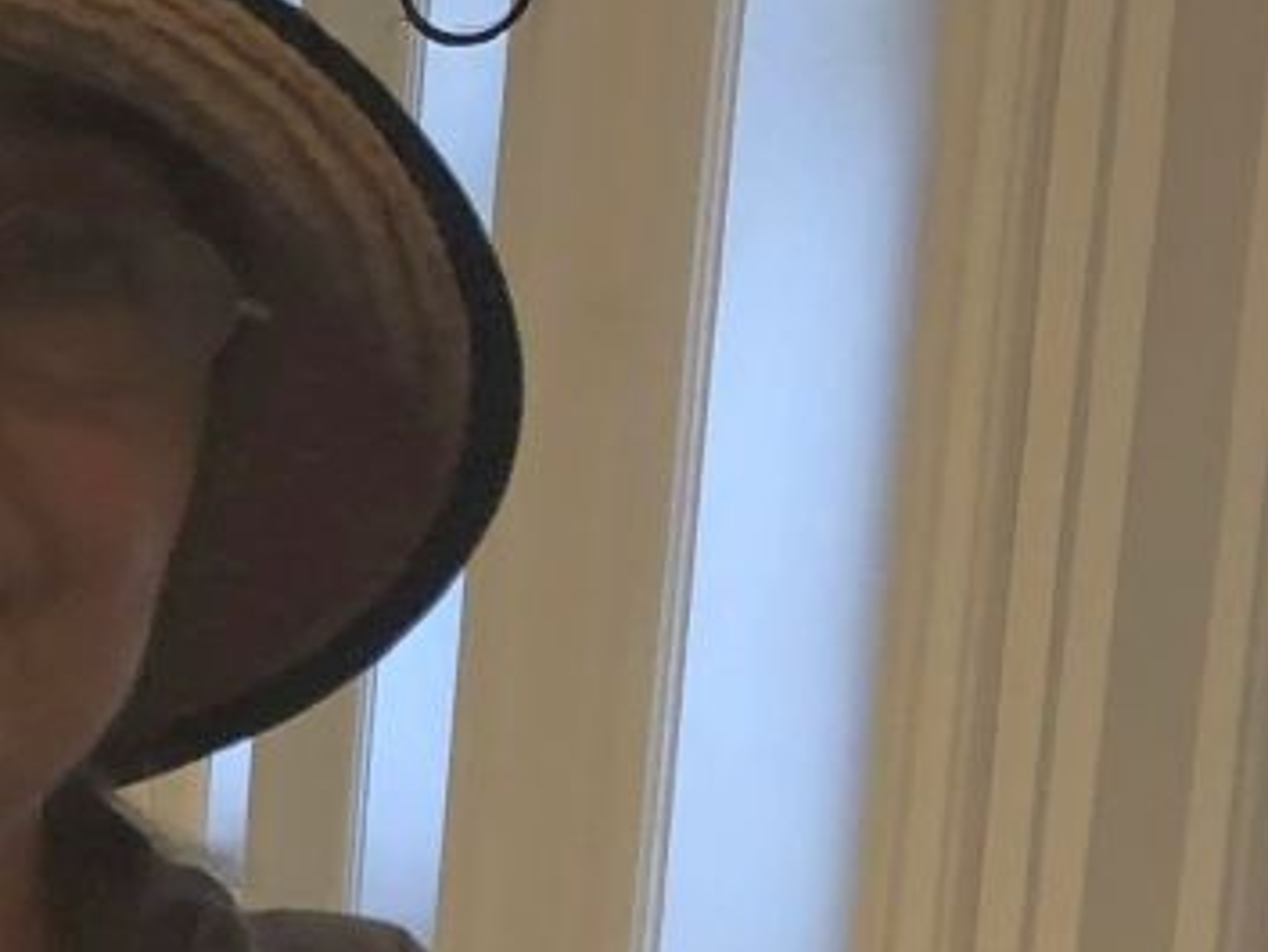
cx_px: -1440
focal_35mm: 127
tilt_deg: -7.3
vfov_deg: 11.4
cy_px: 1164
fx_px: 4654
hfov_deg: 13.0
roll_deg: -0.2
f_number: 1.8
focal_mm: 3.99
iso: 64
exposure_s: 1/17
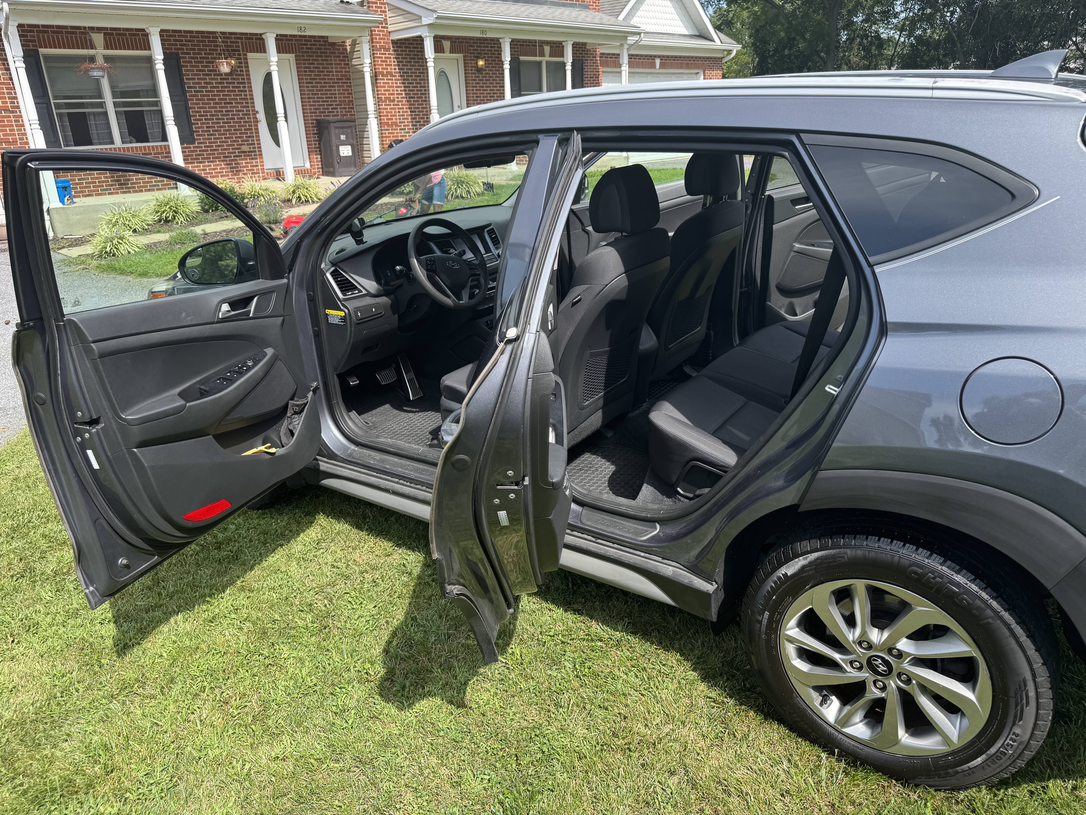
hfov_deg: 71.6
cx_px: 543
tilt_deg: -21.8
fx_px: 753
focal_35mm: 24
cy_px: 408
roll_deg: +3.8
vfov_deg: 56.8
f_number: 1.78
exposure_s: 1/1076
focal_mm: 6.76
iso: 80
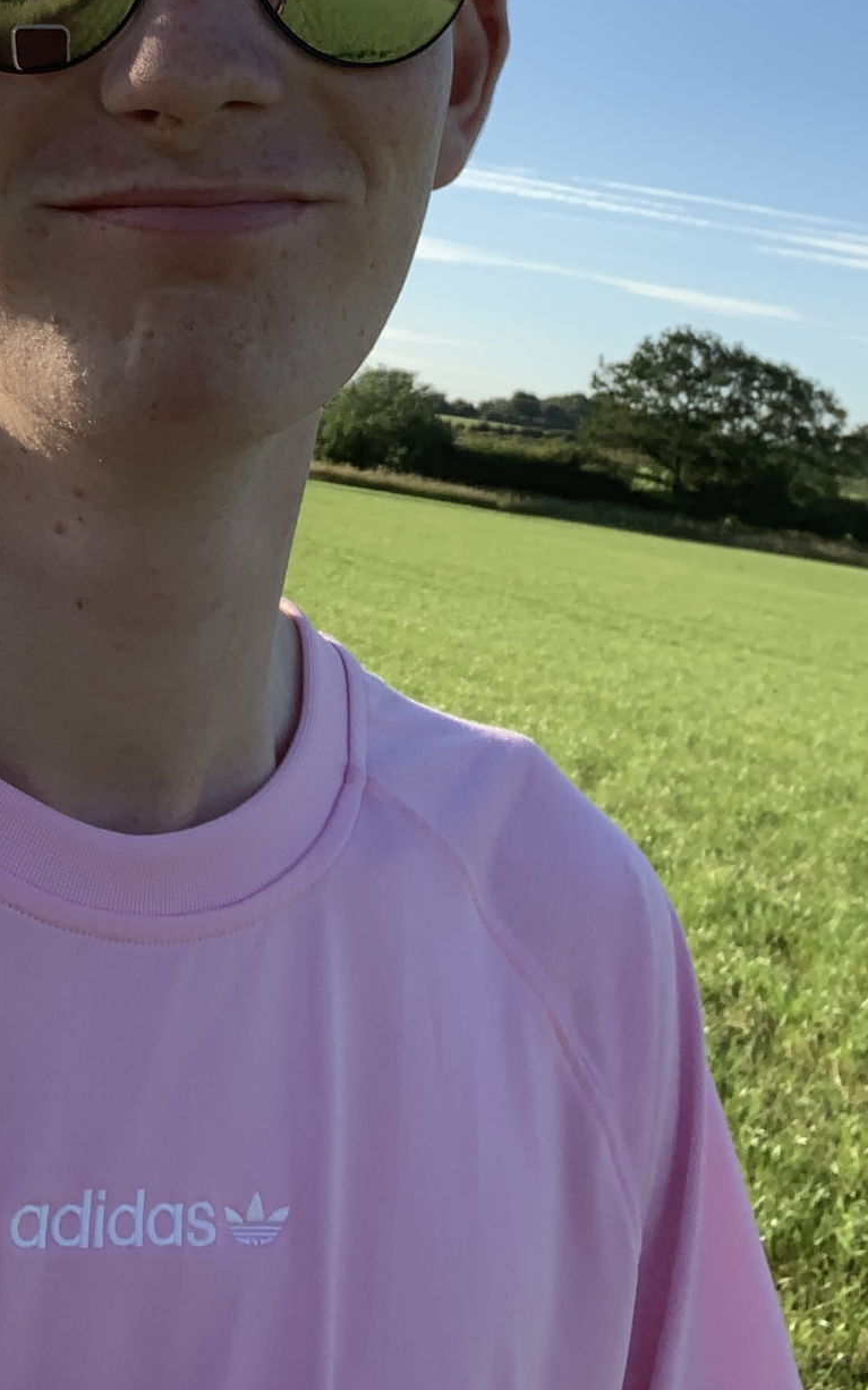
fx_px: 2234
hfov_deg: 21.8
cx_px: 233
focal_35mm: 59
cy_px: 251
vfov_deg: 33.4
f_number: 2.2
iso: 16
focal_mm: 2.87
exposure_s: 1/502
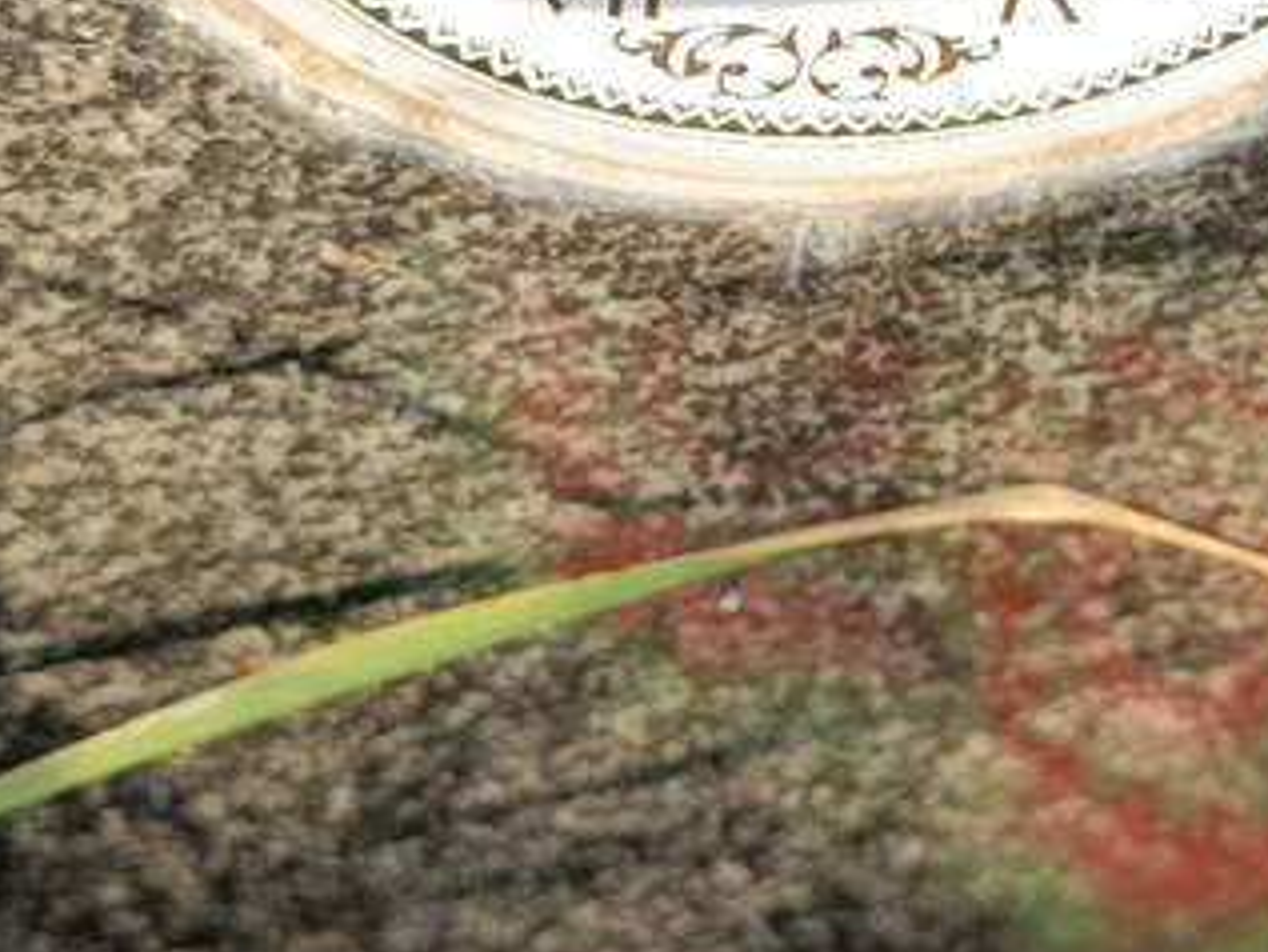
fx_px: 2309
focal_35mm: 63
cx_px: 940
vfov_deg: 23.0
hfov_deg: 30.2
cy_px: 212
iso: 151
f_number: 1.69
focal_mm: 4.76
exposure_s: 1/100
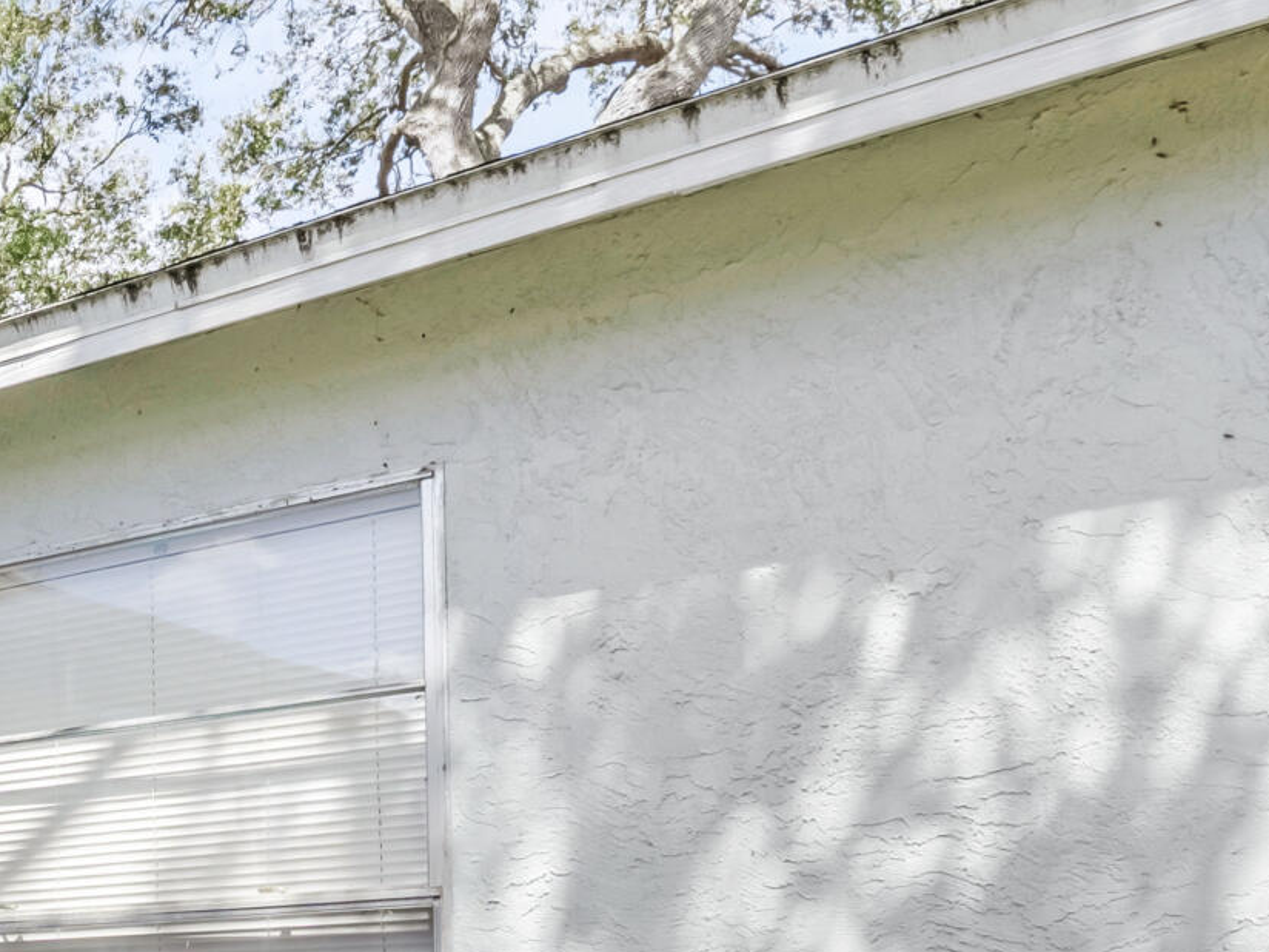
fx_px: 2117
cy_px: 1183
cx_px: -501
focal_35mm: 58
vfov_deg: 23.0
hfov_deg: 26.6
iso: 250
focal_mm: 11
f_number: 9
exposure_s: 1/4000
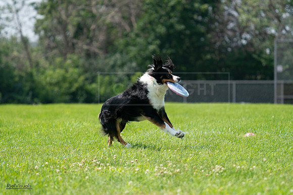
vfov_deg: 4.8
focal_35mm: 288
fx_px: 2344
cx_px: 146
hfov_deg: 7.2
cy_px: 98
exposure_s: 1/4000
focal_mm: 273
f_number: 5.6
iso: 1600
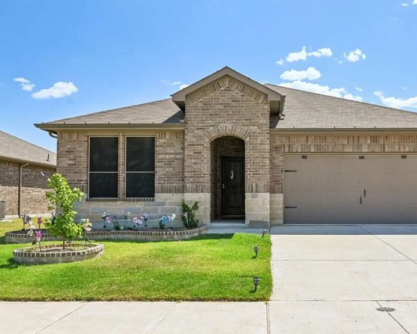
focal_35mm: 32
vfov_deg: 45.8
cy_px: 175
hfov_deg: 55.0
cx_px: 261
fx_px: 395
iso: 400
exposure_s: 1/1250
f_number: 8
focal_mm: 20
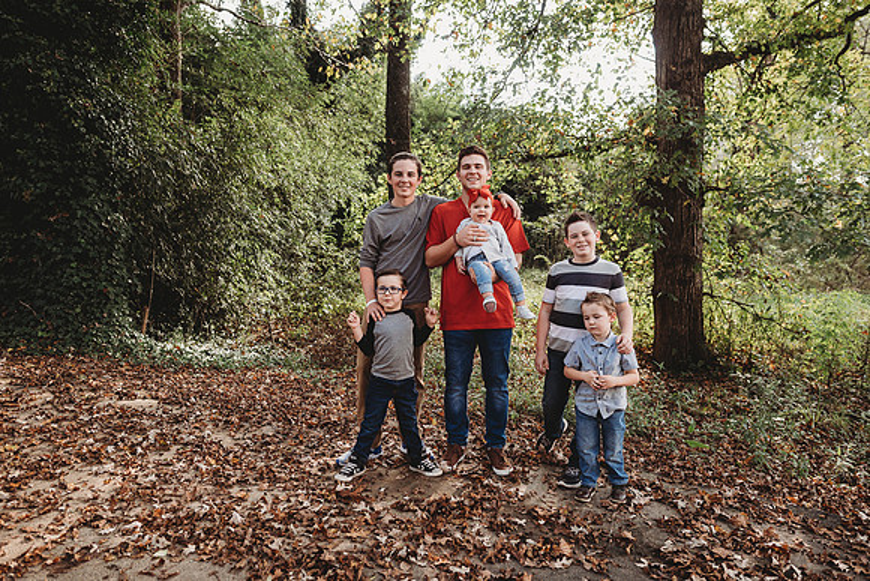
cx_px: 435
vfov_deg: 53.2
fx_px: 580
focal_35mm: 24
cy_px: 290
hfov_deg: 73.7
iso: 500
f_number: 3.2
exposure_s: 1/250
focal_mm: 24
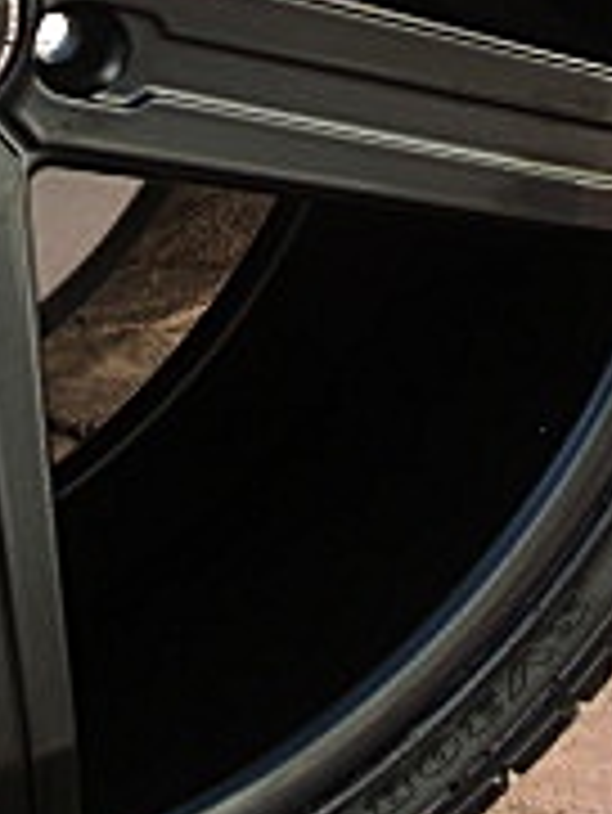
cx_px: 252
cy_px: -58
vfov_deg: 15.2
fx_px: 2990
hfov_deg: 11.7
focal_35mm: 127
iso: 50
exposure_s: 1/100
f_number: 2.8
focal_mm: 6.3
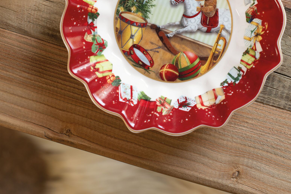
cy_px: 40
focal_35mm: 81
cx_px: 133
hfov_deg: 25.0
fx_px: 655
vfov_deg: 16.7
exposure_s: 1/5
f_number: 5
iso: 100
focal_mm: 50
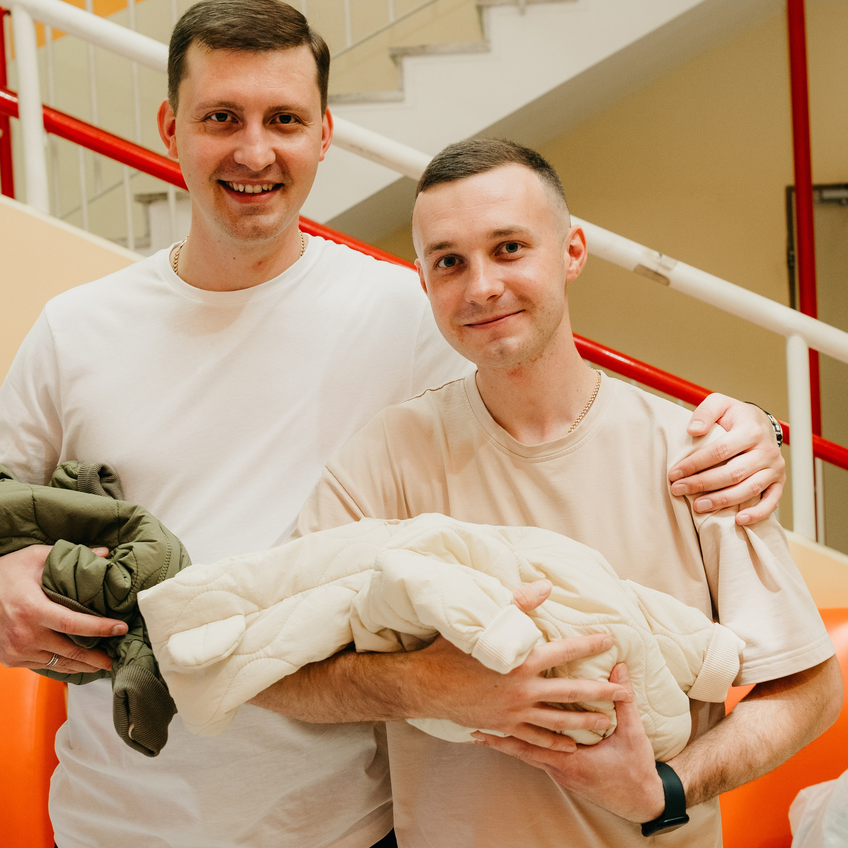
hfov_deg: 35.9
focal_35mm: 47
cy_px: 421
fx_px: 1303
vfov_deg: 36.1
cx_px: 506
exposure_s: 1/160
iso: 640
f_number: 4
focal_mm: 27
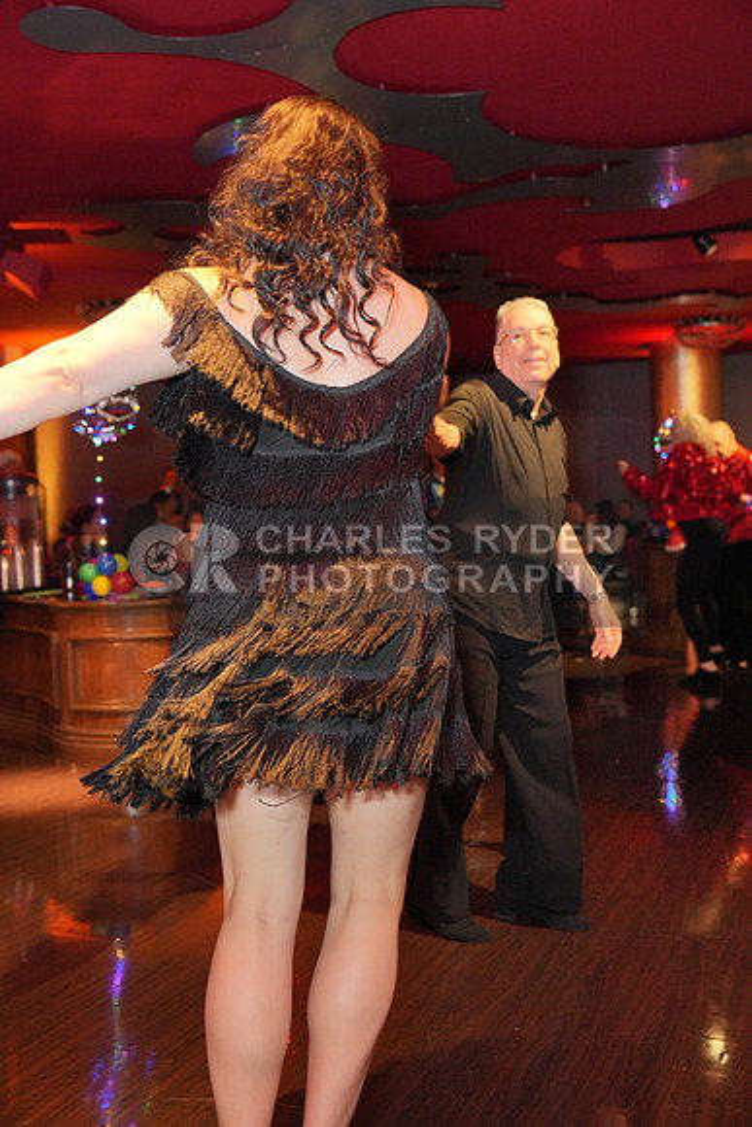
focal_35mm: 38
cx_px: 376
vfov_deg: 50.7
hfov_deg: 35.1
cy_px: 564
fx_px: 1190
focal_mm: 38
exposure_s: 1/125
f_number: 4
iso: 4000
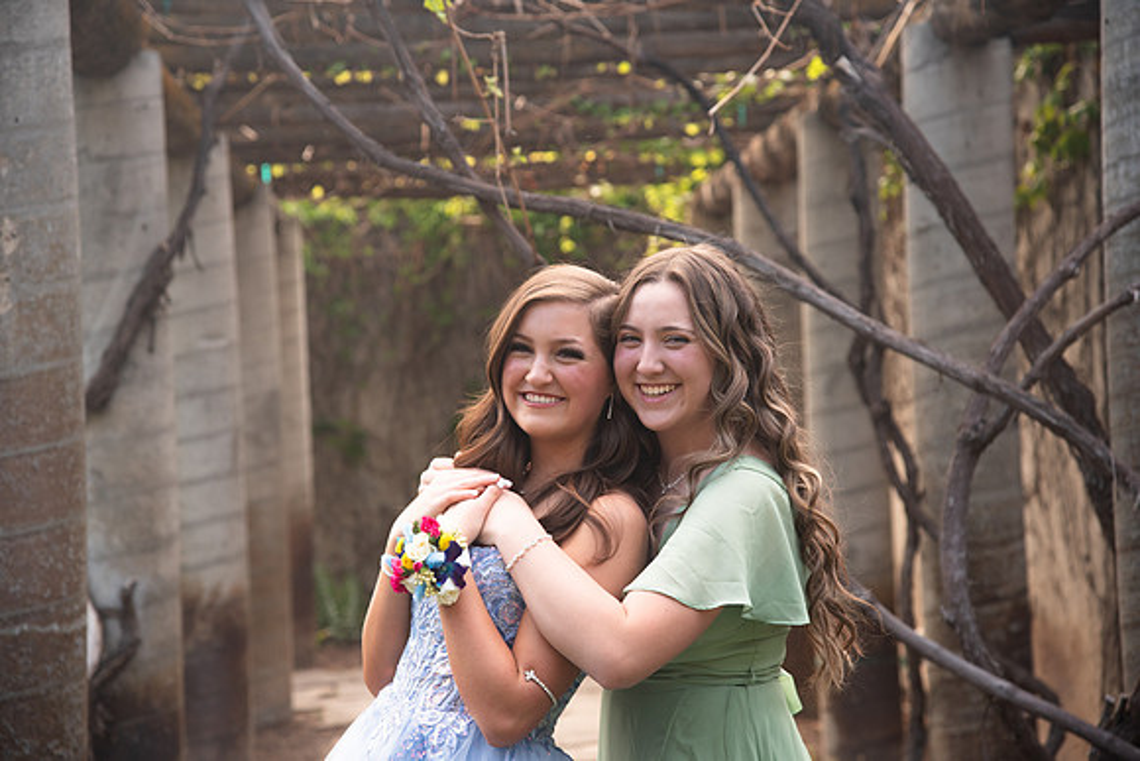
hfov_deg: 22.1
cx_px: 570
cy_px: 380
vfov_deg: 14.9
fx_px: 2914
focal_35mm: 92
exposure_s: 1/125
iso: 400
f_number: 5
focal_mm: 92
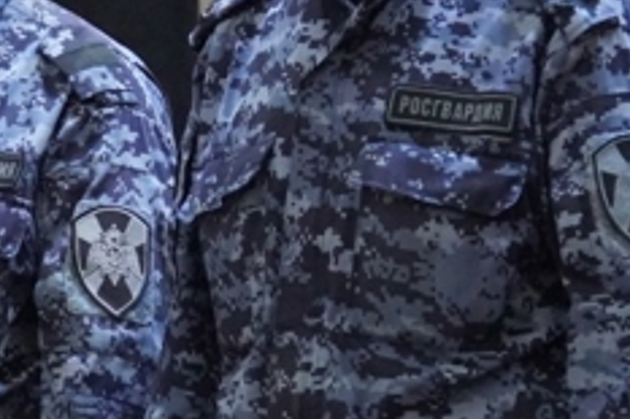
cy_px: 149
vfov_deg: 3.1
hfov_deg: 4.7
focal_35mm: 440
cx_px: 273
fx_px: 7688
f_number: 5.6
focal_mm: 91
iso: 6400
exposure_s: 1/60
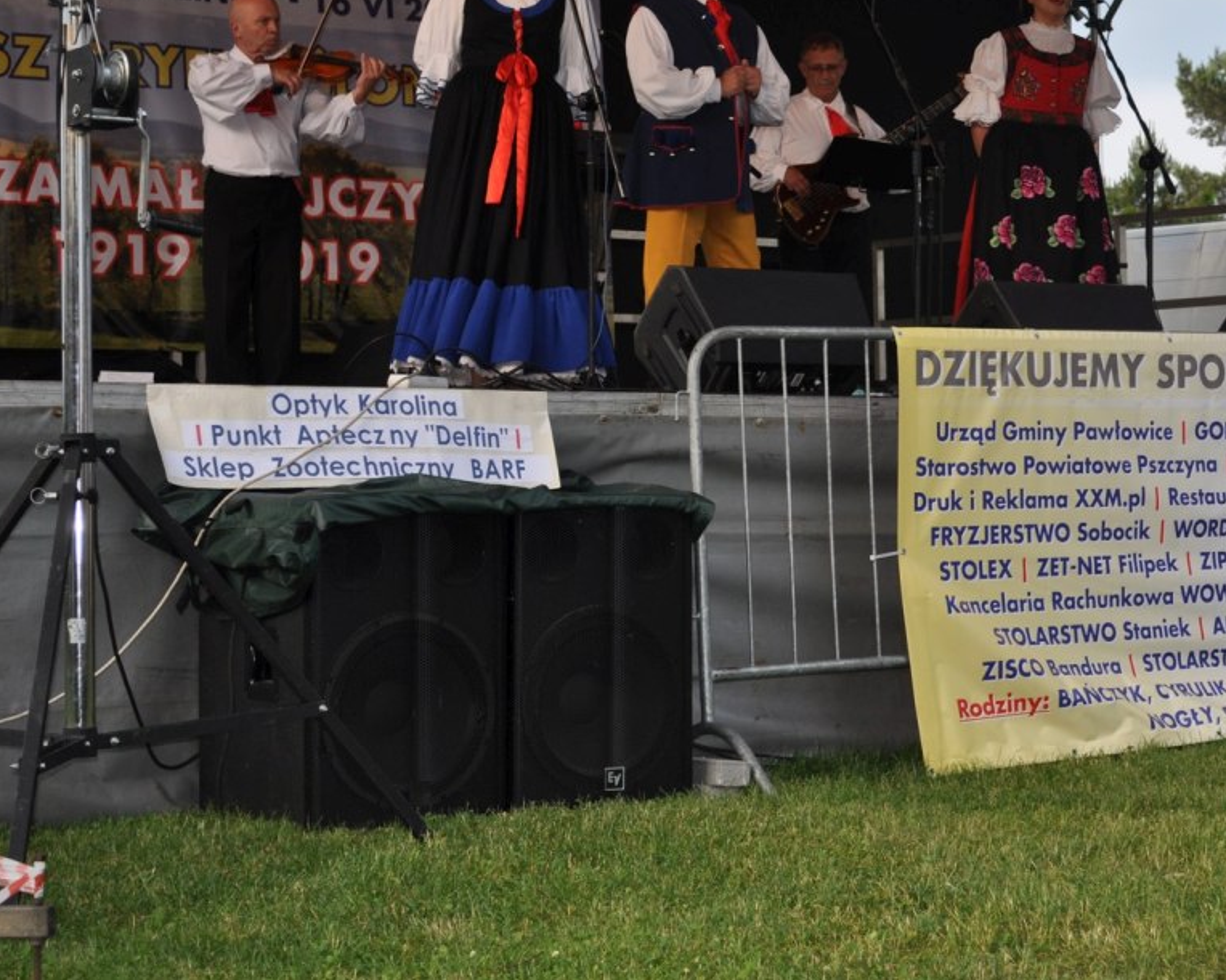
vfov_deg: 18.2
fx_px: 3048
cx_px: 896
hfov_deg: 22.6
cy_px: 346
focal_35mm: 84
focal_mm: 38
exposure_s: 1/200
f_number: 5
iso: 250
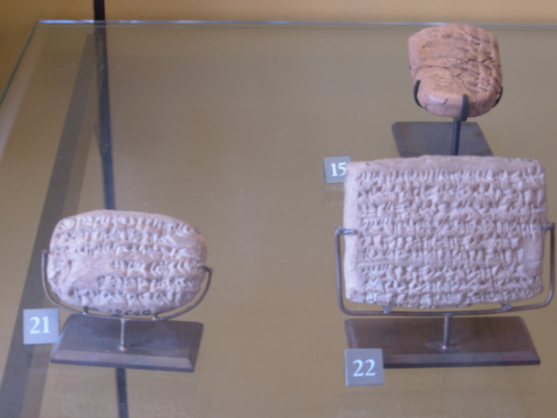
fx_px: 1223
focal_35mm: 76
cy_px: 209
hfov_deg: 25.7
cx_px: 278
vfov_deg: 19.4
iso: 50
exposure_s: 1/4
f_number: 3.6
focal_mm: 12.5
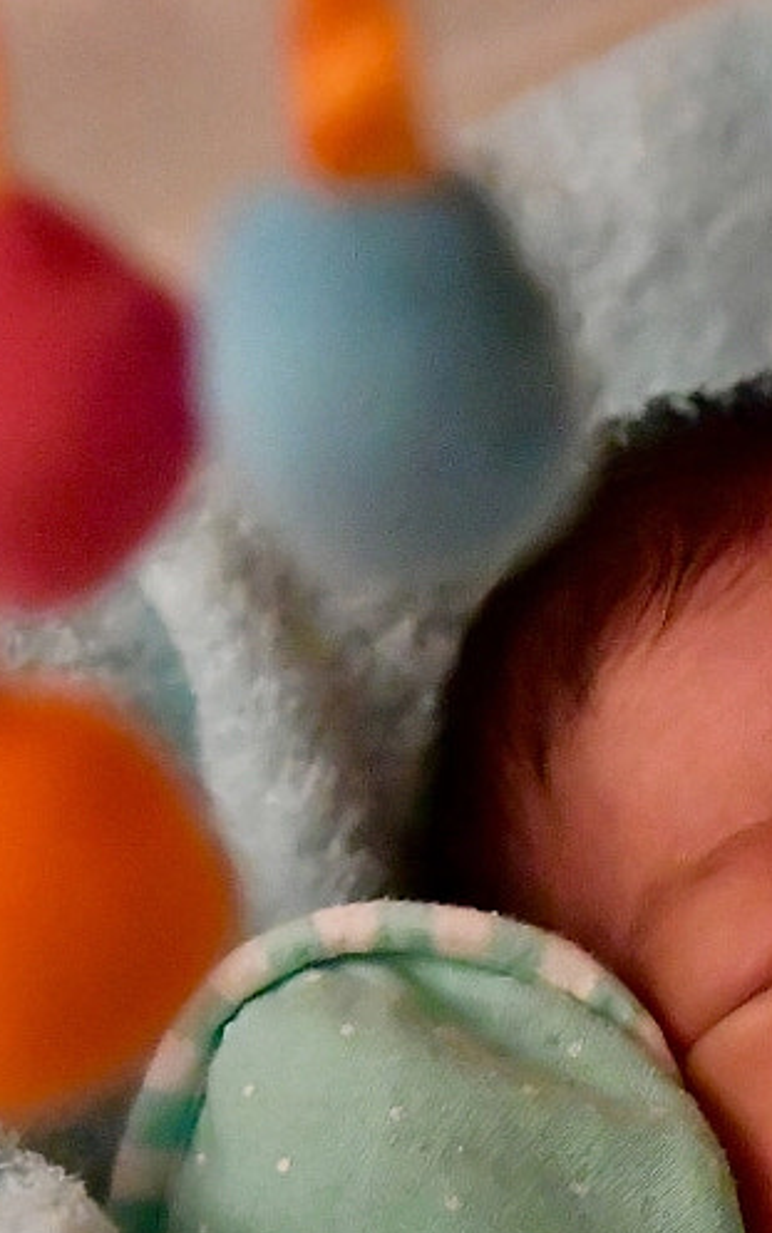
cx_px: 956
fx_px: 3969
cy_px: 881
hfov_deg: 10.9
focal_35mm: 118
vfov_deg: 17.6
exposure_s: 1/125
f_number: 2.8
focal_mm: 24
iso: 6400
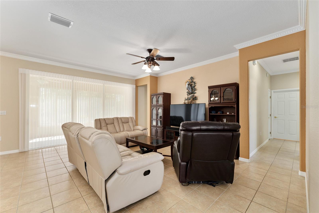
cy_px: 106
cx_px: 160
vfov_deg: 76.9
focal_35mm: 15
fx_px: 134
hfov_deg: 100.0
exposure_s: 1/10
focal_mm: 15.1
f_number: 7.1
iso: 500
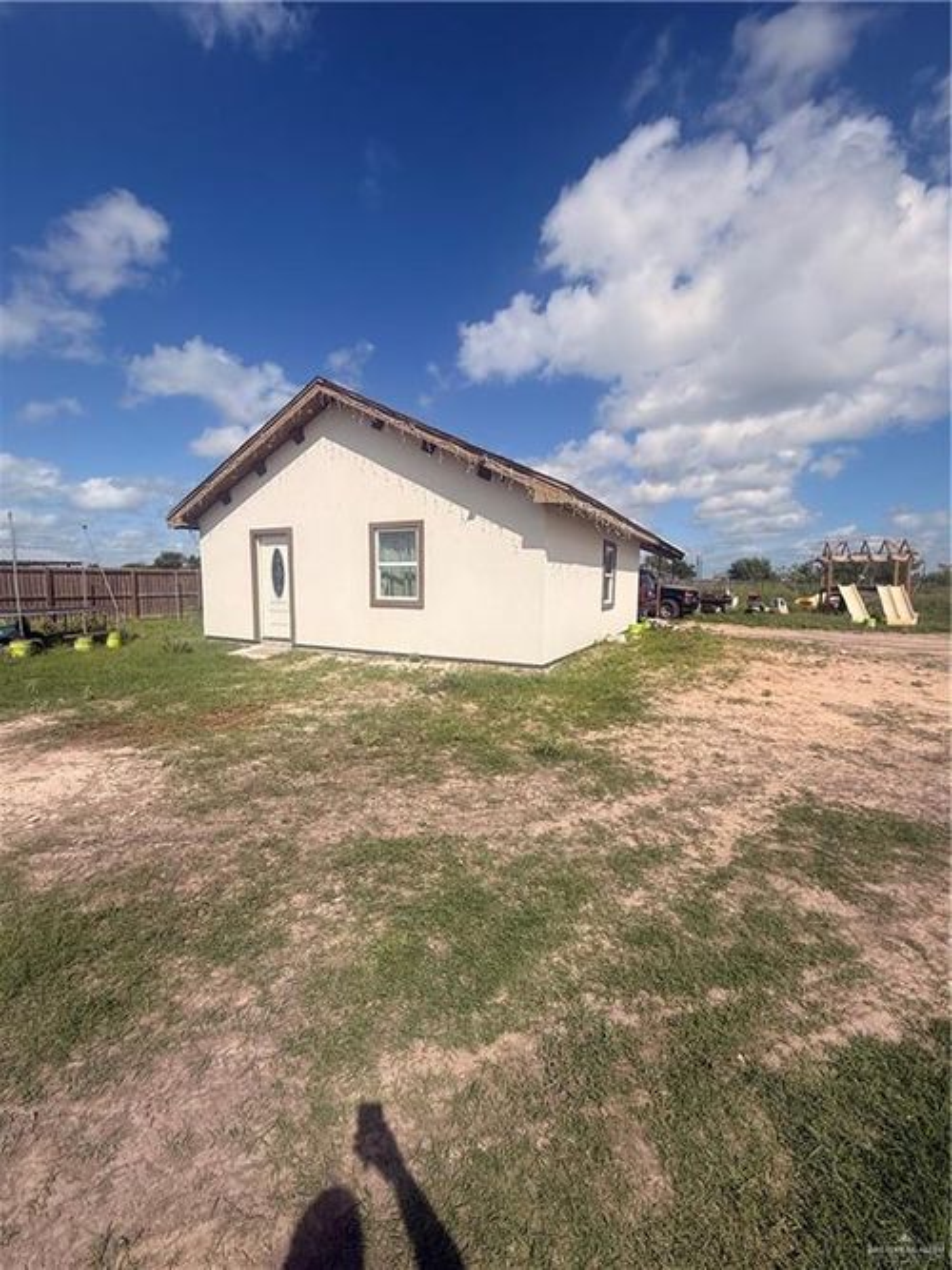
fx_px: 514
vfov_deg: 102.1
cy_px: 635
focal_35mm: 14
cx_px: 476
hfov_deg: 85.7
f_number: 2.2
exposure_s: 1/6173
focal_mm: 2.22
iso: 50
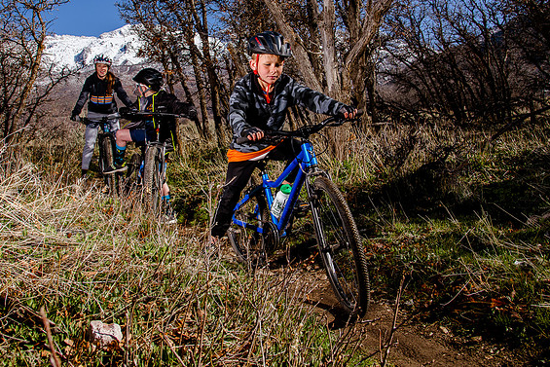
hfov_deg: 57.0
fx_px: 504
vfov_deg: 39.7
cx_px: 241
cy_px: 137
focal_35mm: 33
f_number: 9
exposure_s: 1/400
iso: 200
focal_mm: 24
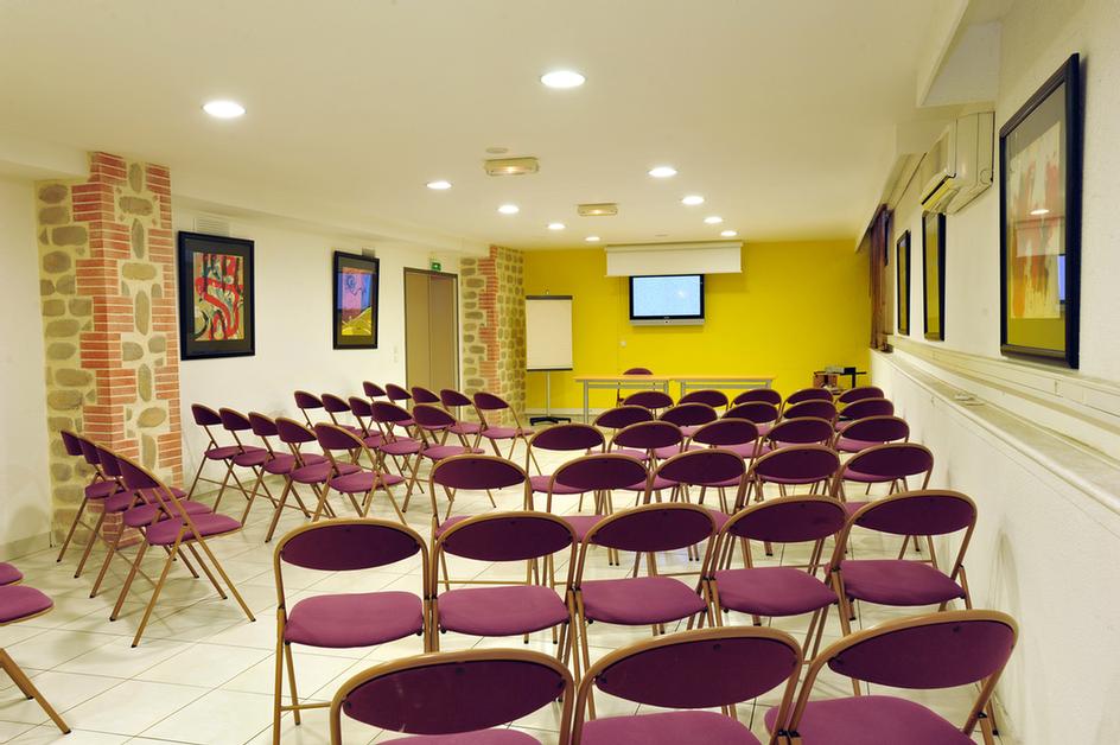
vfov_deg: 46.3
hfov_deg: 65.5
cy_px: 372
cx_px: 560
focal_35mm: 28
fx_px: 870
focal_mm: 28
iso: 400
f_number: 11
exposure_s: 1/2.5
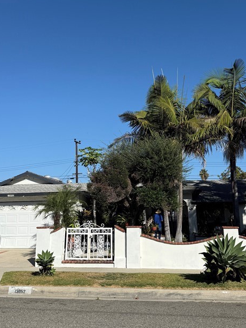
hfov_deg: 36.0
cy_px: 122
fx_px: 379
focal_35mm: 40
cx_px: 122
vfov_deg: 46.4
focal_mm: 6.76
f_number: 1.78
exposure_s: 1/6711
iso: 80
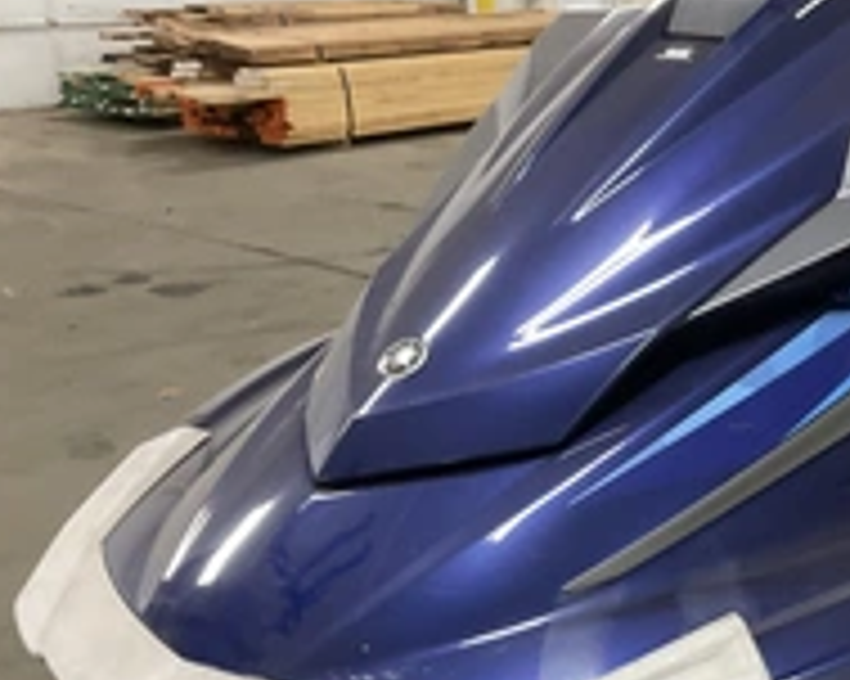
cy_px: 558
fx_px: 1509
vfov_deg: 24.9
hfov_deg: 31.0
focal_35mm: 60
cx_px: 621
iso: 250
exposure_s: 1/60
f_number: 1.8
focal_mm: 3
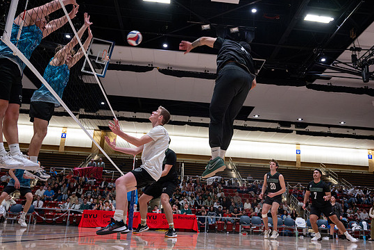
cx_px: 210
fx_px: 353
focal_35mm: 34
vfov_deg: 38.9
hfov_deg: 55.6
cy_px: 128
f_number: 4
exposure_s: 1/640
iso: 8000
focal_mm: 29
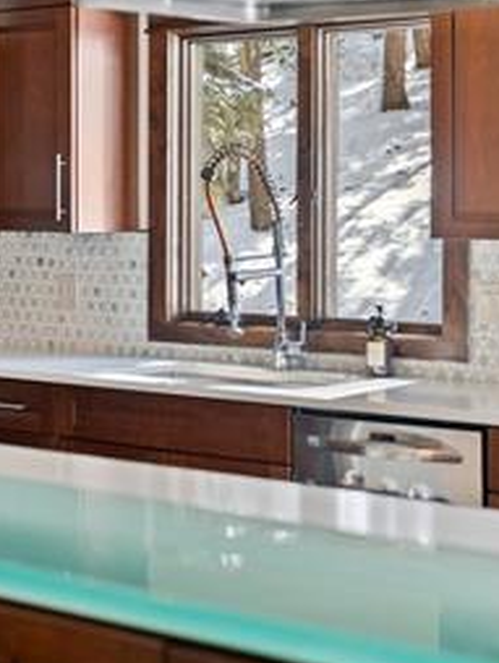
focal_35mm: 89
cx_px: 115
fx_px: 1708
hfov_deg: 16.5
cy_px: 196
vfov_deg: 21.9
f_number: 3.2
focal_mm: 49
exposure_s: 1/15
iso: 800
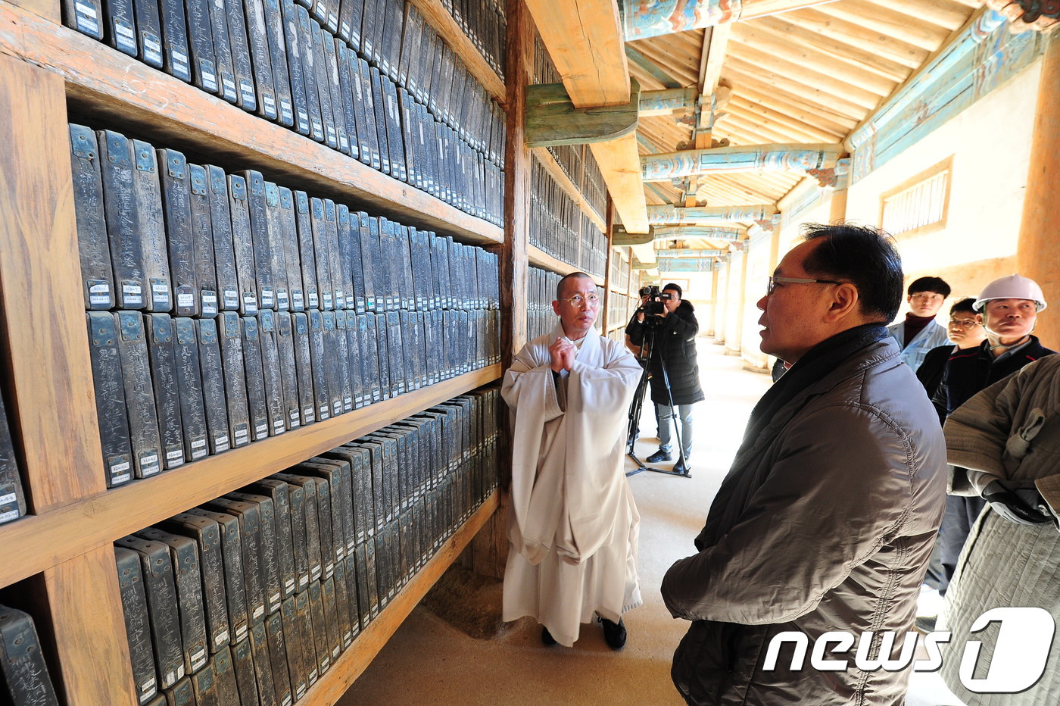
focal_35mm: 14
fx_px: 412
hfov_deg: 104.3
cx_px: 530
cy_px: 353
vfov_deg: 81.2
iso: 1600
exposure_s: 1/30
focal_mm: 14
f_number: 6.3
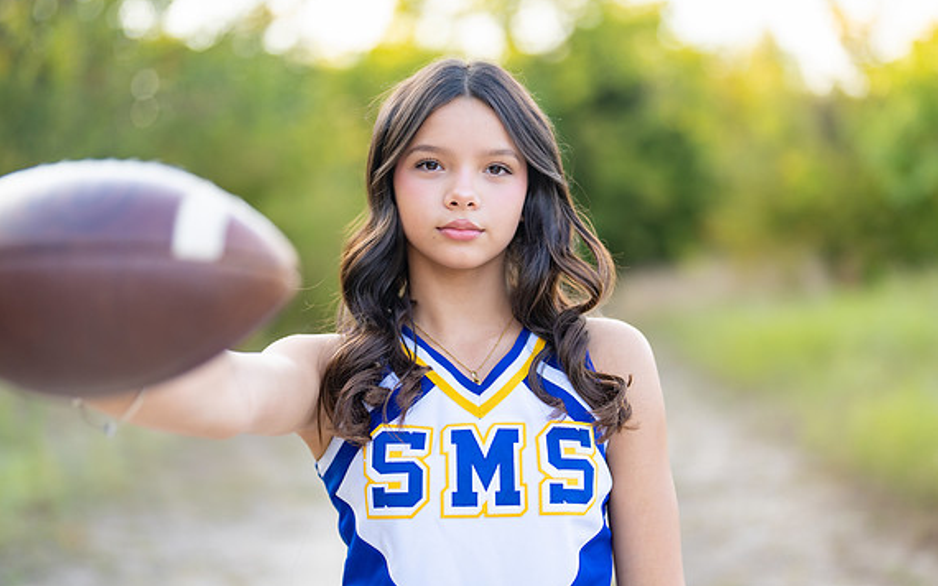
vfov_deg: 20.0
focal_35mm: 65
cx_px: 501
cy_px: 291
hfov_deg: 31.5
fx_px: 1661
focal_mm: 50
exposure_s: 1/800
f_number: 1.2
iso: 100
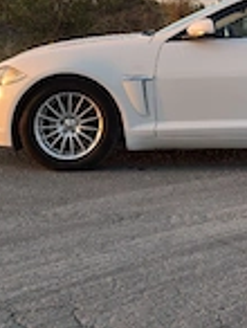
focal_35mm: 63
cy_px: 22
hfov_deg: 21.8
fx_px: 598
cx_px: 287
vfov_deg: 29.2
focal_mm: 6.5
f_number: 1.4
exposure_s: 1/101
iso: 10
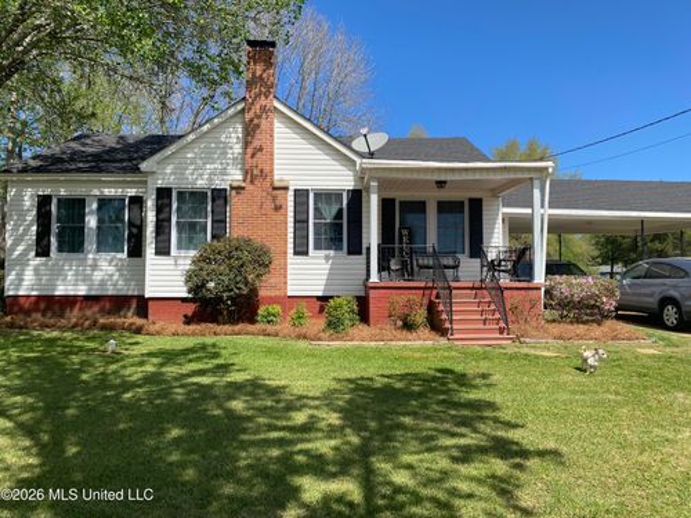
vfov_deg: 53.1
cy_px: 259
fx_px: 519
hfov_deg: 67.3
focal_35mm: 26
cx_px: 346
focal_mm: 4.25
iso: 32
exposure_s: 1/2066
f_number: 1.8
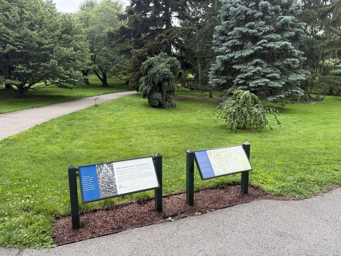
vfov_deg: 56.8
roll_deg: -0.8
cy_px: 128
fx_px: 236
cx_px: 170
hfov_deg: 71.6
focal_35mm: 24
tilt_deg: -10.2
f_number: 1.78
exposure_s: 1/665
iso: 80
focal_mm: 6.76
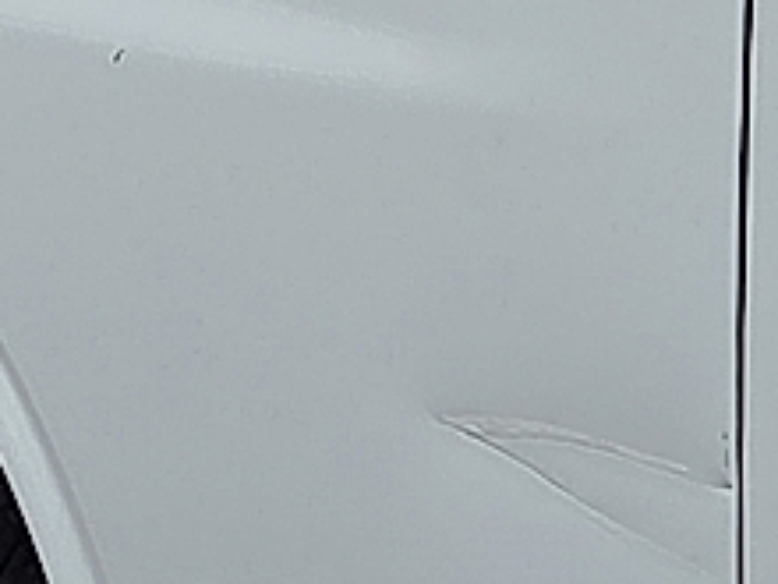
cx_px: 294
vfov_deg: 6.0
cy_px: -198
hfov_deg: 8.0
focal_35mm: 247
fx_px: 5551
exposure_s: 1/2500
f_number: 1.8
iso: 76
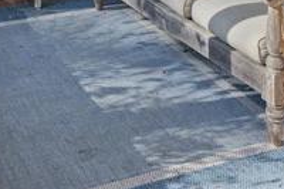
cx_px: 145
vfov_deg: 13.4
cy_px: -212
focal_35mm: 85
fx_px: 667
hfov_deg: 24.1
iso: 400
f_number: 7.1
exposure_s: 1/160
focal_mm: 16.5
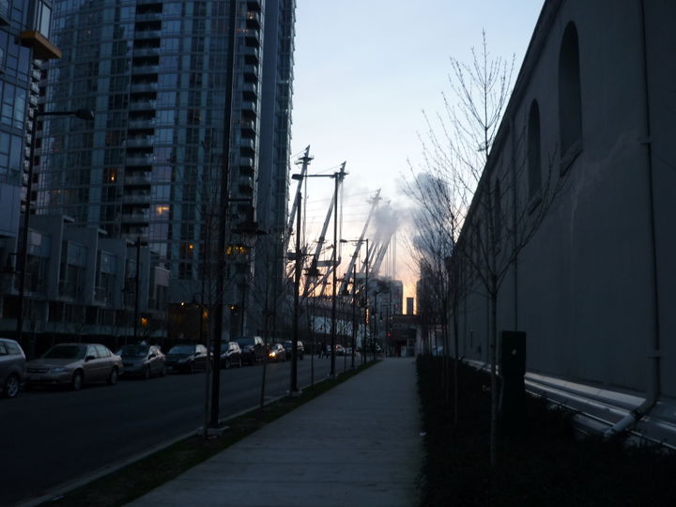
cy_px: 254
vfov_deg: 42.9
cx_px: 338
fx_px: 644
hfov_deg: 55.4
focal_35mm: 33
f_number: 2.8
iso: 100
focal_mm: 5.5
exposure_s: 1/50
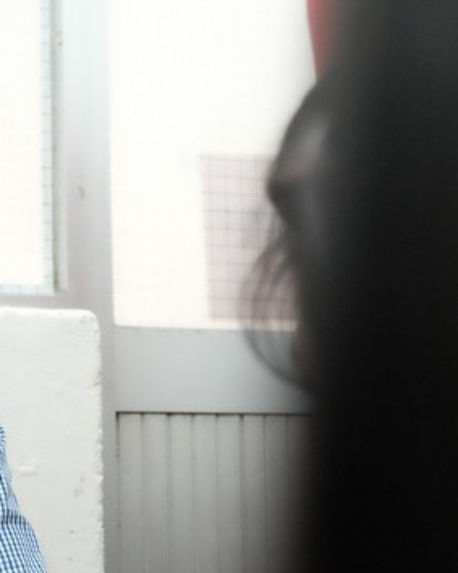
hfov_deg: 16.4
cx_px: -31
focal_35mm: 91
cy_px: 280
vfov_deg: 21.0
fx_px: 1543
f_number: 4.3
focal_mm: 34.5
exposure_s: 1/85
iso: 6400
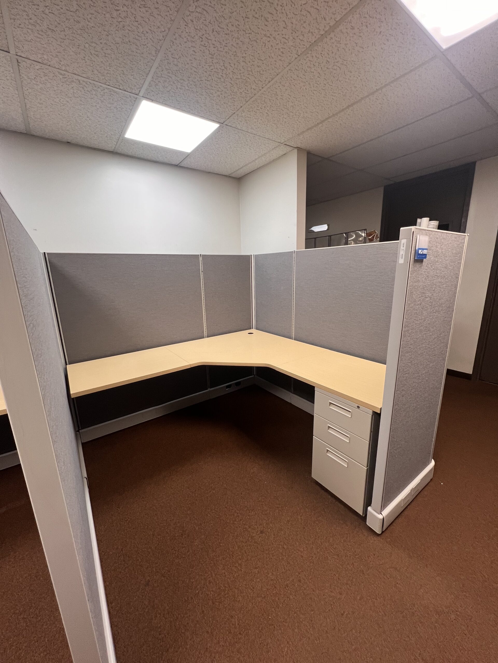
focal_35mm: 13
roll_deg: +1.1
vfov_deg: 106.2
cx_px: 249
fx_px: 249
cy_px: 332
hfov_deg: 89.9
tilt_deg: -13.1
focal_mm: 1.57
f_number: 1.8
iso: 160
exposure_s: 1/120
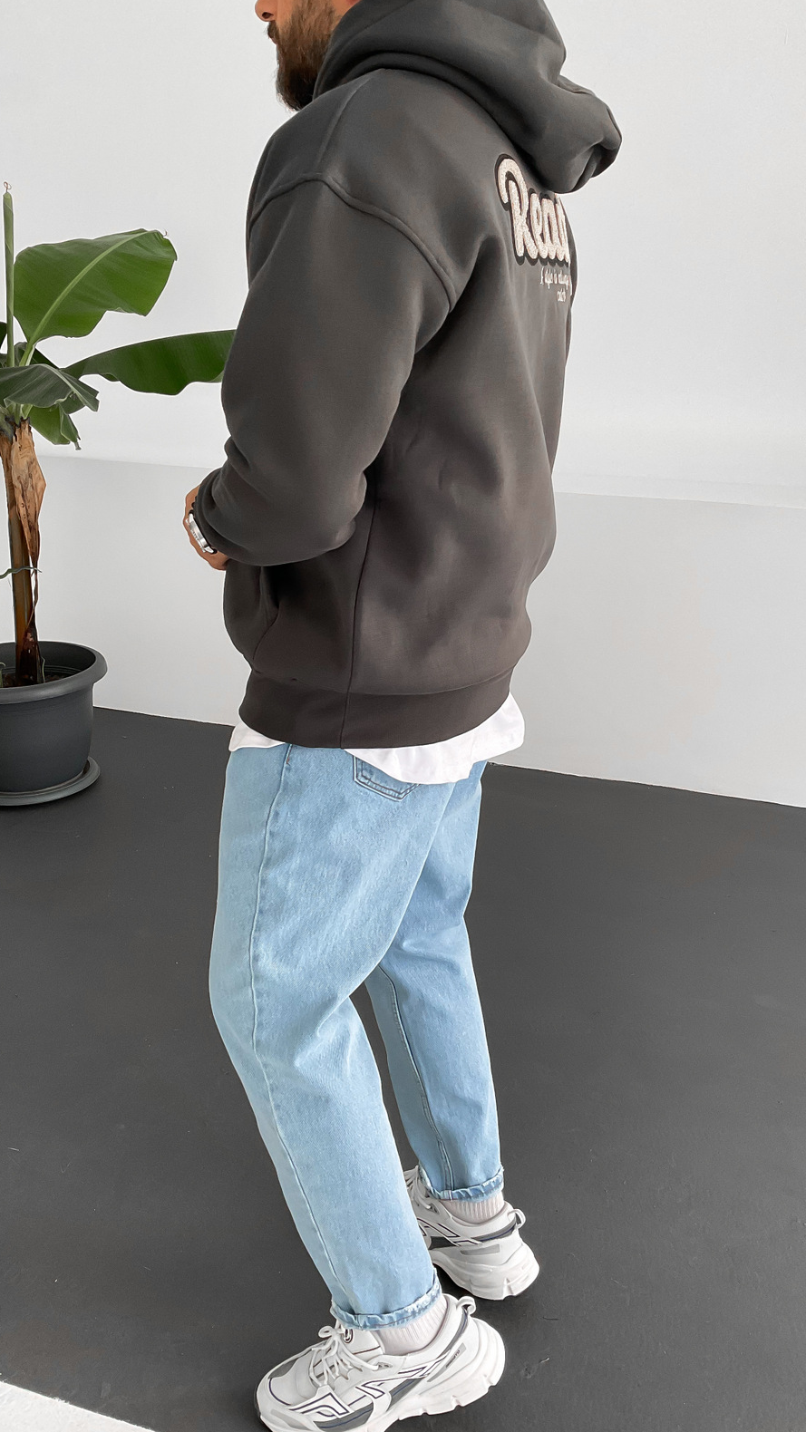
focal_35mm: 32
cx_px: 436
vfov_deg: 61.0
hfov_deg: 36.7
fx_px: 1216
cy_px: 721
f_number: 1.8
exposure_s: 1/120
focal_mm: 3
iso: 64
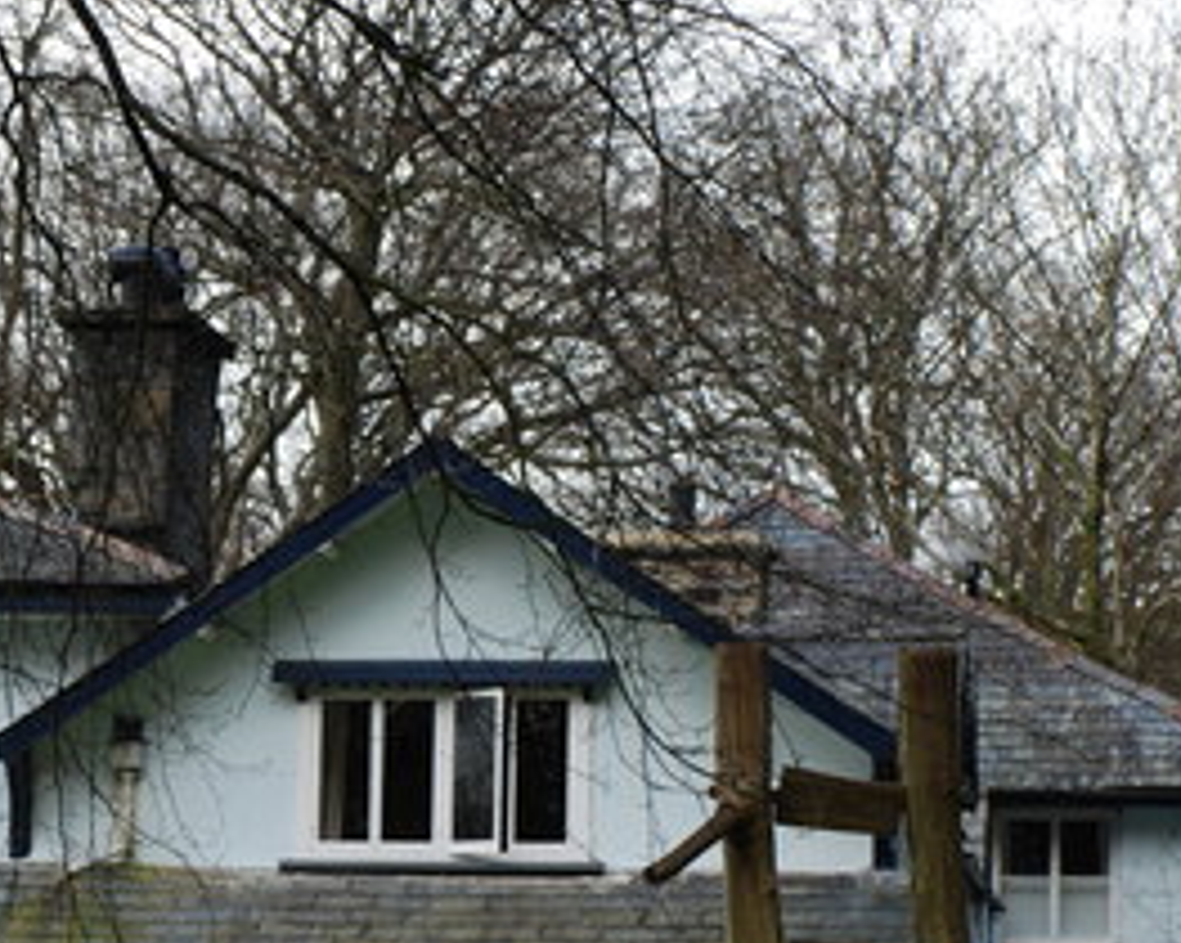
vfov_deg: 7.2
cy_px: 849
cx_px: 9
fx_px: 7439
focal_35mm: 213
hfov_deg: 9.0
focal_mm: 62
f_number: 5.3
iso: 200
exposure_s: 1/200
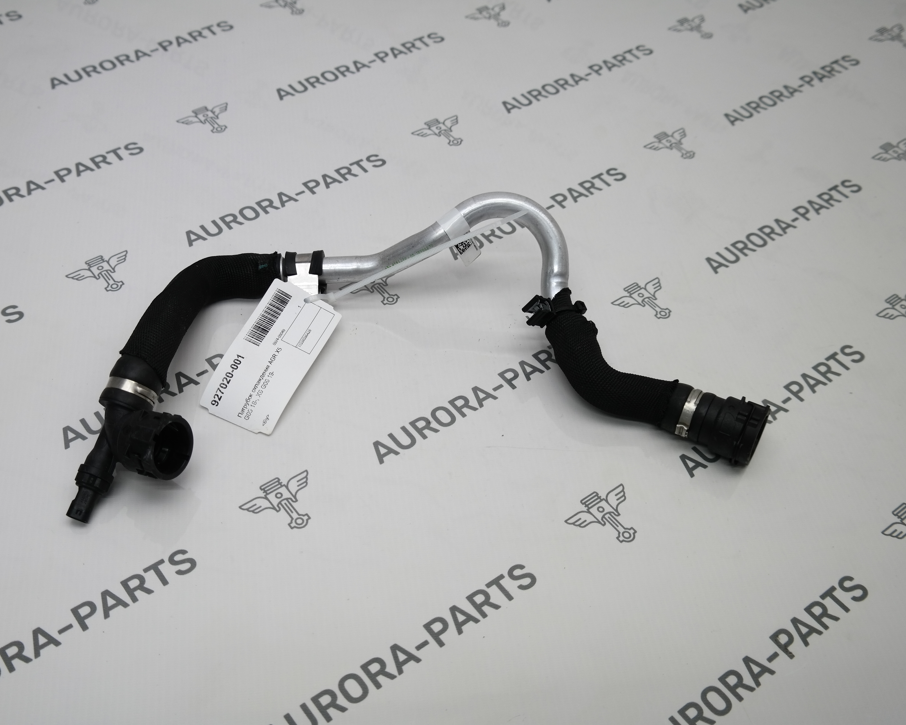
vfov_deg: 30.3
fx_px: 1341
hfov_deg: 37.3
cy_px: 361
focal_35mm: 50
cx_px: 382
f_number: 4
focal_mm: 29
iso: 100
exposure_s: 1/100
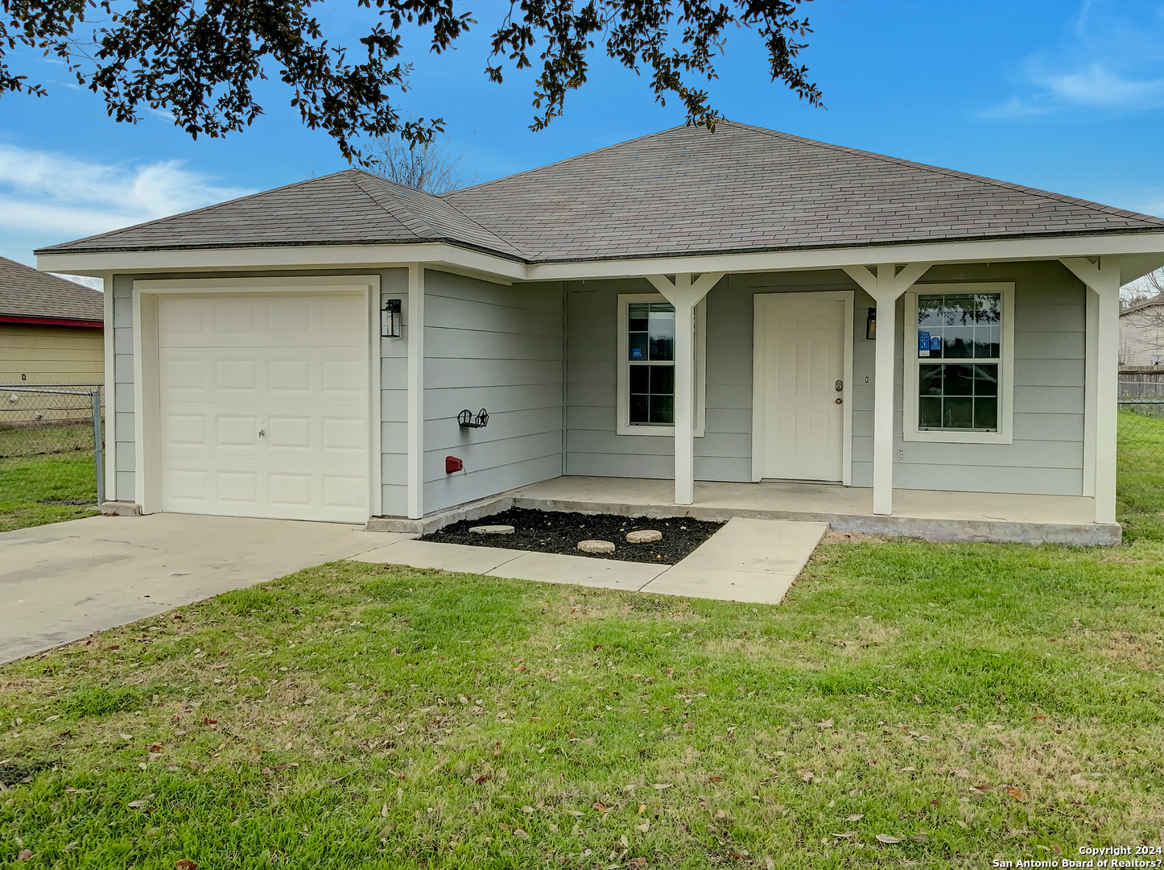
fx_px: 974
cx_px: 582
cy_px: 435
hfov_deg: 61.7
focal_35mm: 29
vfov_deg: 48.1
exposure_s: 1/1451
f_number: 1.8
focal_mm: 3
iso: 16
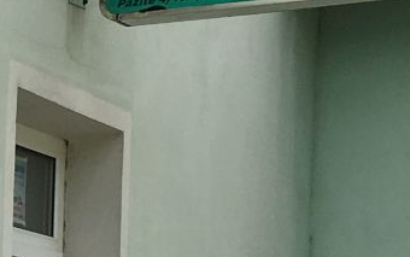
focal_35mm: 179
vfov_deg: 7.1
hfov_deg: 10.4
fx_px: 2001
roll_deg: -0.4
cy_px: 475
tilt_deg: -1.1
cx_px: -498
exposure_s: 1/1709
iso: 25
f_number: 2.2
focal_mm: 4.15
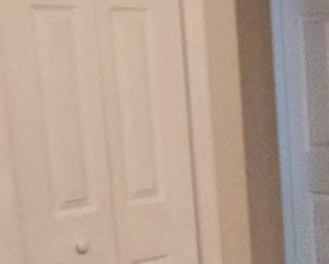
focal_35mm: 86
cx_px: 443
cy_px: 226
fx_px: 838
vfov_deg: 17.7
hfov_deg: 20.1
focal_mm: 1.7
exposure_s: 1/30
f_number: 2.2
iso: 320
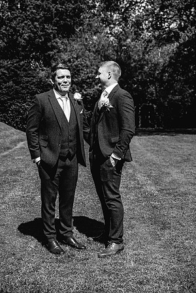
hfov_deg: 23.0
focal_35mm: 59
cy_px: 146
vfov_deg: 33.9
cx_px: 98
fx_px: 482
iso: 160
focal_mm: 59
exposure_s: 1/1000
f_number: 4.5
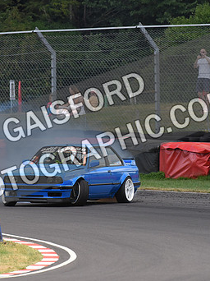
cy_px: 129
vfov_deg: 3.0
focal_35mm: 653
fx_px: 5289
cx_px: 81
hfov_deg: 2.3
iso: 2200
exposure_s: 1/1000
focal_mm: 400
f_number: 8
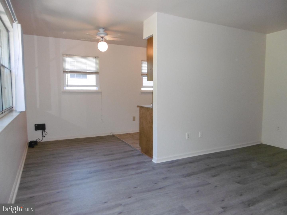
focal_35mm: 24
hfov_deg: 71.6
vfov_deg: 56.8
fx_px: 199
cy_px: 108
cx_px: 144
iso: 250
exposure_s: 1/60
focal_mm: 4.3
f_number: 3.1
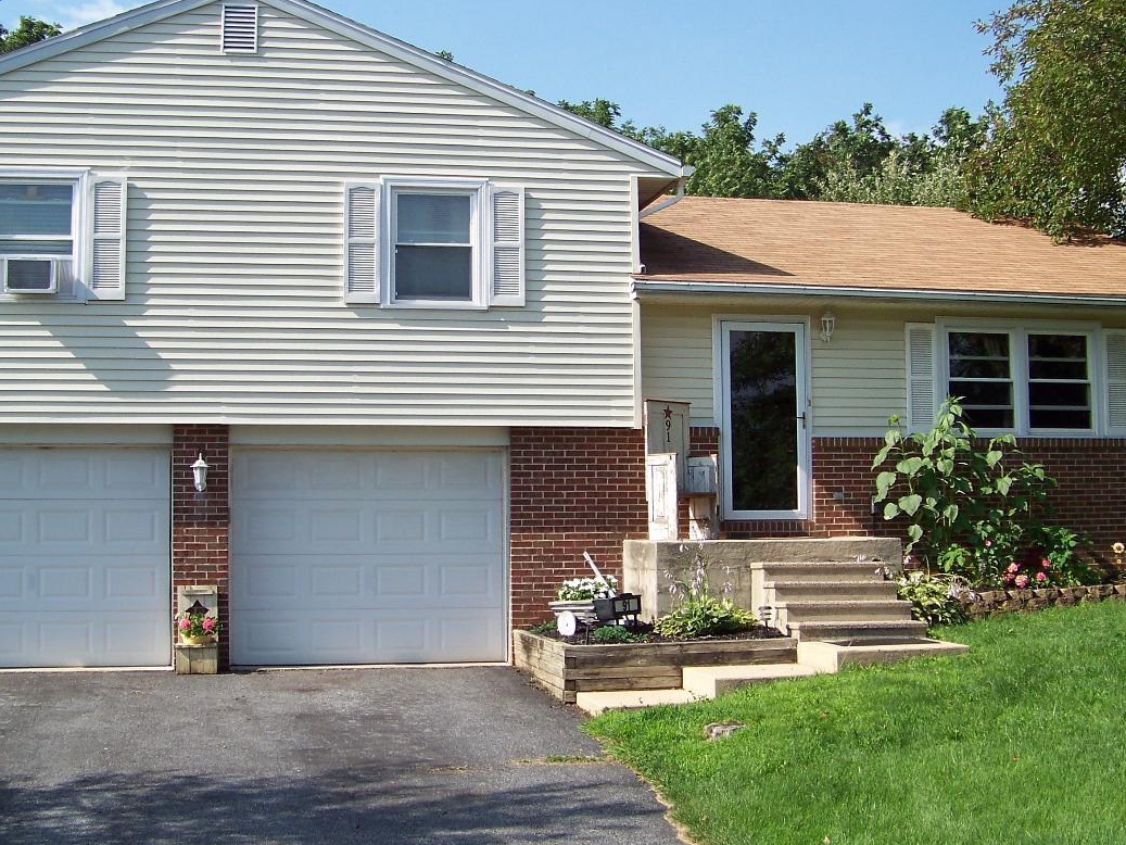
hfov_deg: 38.2
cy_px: 432
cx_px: 555
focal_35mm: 50
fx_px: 1627
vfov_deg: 29.1
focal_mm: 5.85
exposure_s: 1/1000
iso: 69
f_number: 2.8
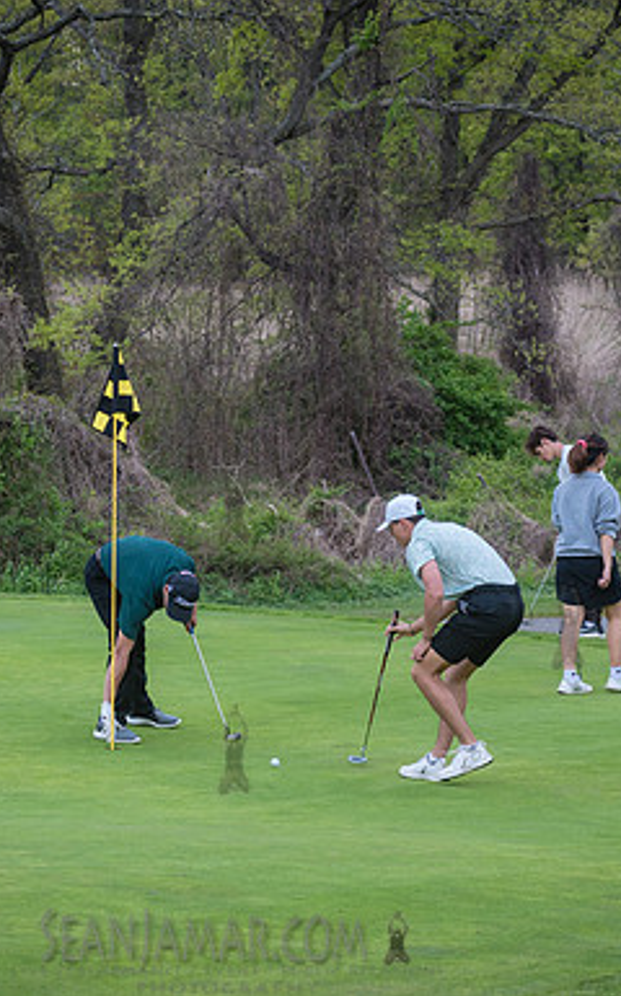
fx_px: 3934
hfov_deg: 9.0
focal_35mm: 145
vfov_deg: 14.4
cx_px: 100
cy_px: 467
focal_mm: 80
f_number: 5.6
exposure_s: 1/500
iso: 400
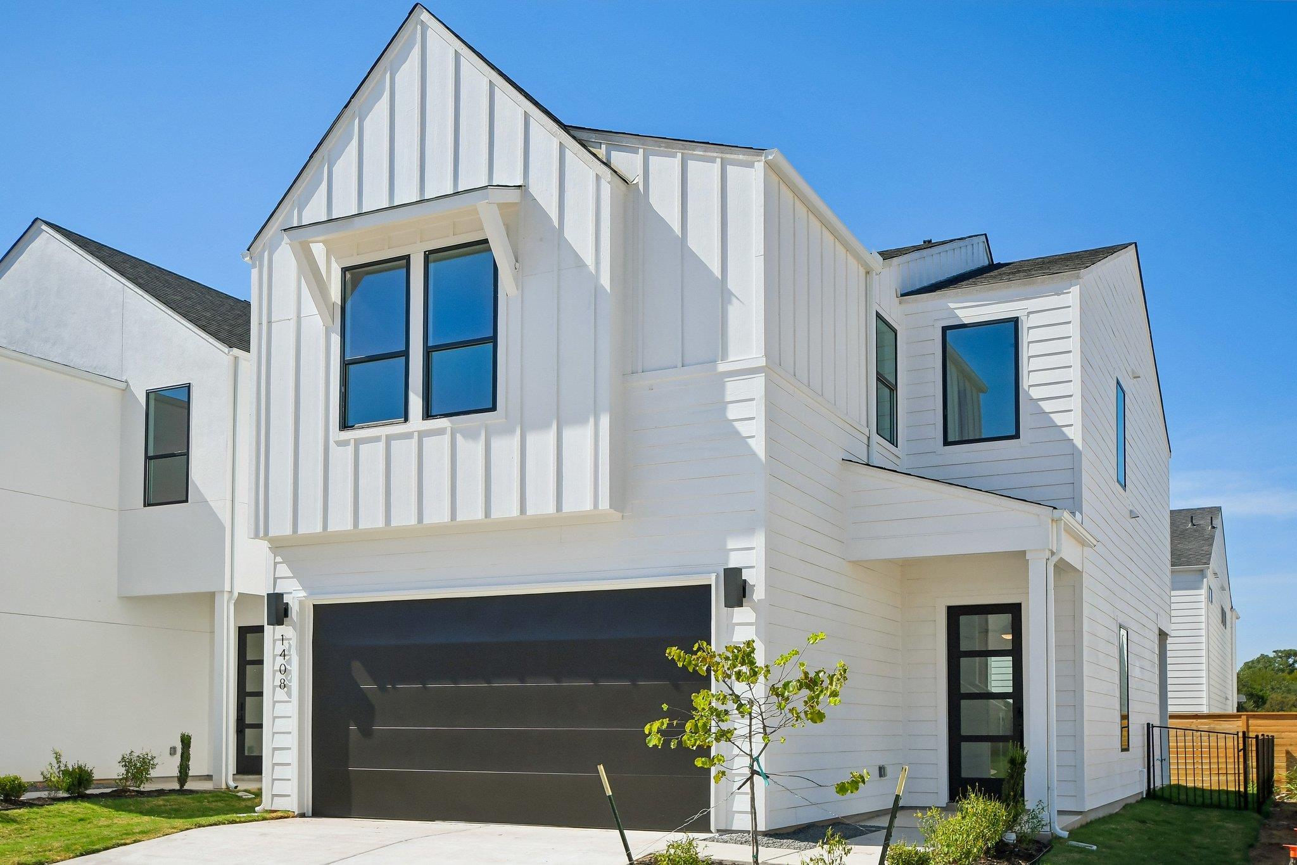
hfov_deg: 57.2
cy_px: 432
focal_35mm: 33
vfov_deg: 40.0
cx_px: 648
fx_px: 1189
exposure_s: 1/2000
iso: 400
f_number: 8
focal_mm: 22
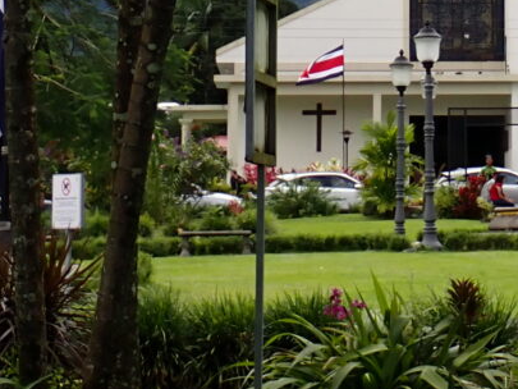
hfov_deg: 10.2
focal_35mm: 191
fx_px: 2859
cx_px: 575
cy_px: -182
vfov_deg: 7.6
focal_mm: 10.35
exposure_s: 1/320
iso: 100
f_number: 5
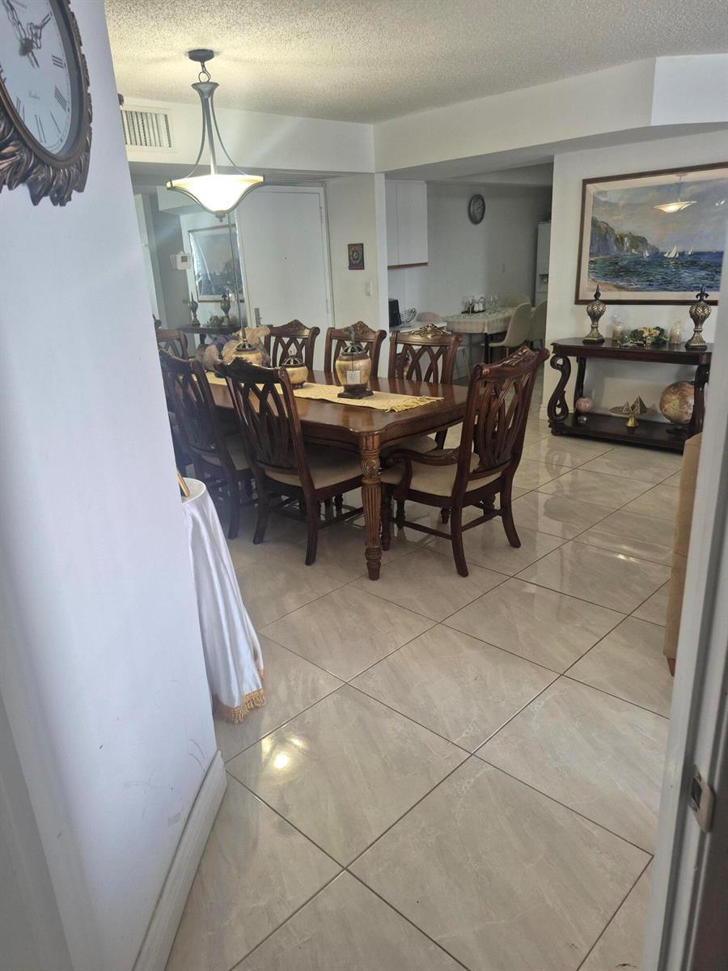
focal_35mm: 23
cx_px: 364
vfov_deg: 73.9
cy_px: 486
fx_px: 645
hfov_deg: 58.9
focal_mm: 5.4
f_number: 1.8
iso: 200
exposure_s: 1/120
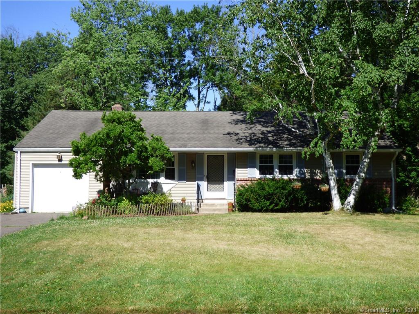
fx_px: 533
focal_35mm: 44
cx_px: 210
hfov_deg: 42.9
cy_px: 157
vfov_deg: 32.9
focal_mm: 7.79
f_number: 3.7
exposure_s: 1/800
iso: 100
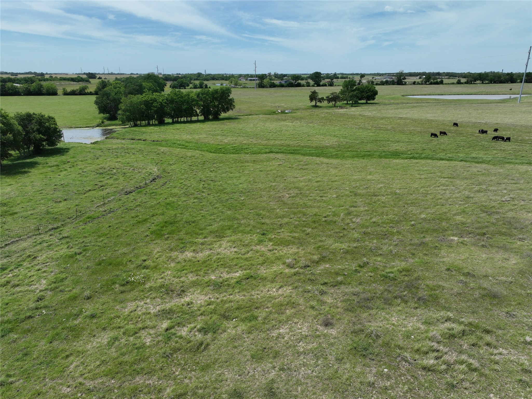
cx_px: 266
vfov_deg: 56.8
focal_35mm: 24
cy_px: 200
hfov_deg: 71.6
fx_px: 369
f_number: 2.8
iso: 100
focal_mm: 12.29
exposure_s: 1/2000
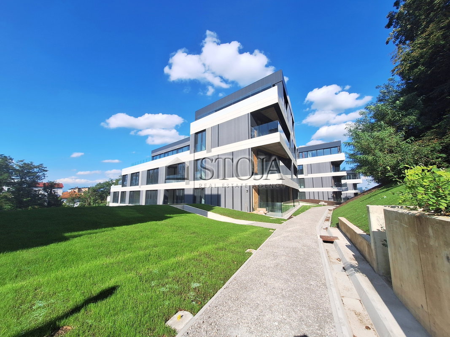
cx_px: 225
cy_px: 168
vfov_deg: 89.9
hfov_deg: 106.2
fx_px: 169
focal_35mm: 13
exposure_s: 1/1558
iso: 40
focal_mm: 1.74
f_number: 2.2
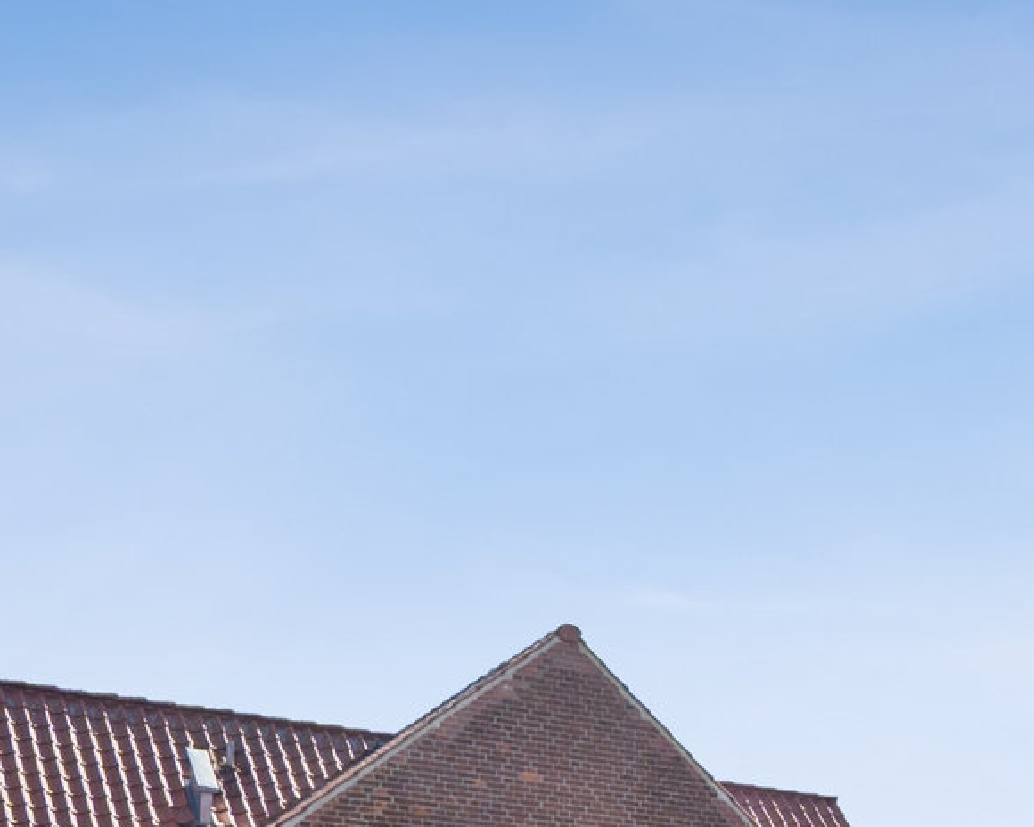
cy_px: 1358
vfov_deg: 18.8
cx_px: 1030
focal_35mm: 68
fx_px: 2081
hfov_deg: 26.4
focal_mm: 14
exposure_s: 1/1000
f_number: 6.3
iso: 220
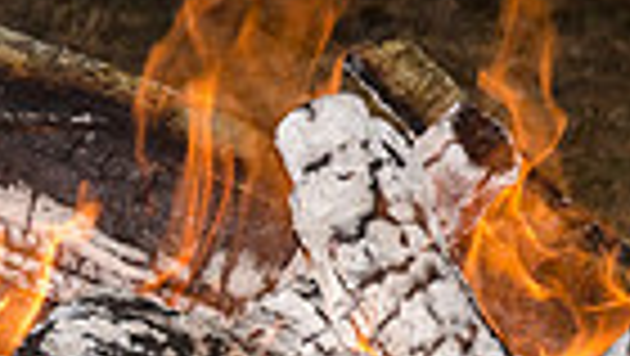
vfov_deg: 2.2
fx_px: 9228
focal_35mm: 552
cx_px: 428
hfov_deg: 3.9
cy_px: 361
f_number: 8
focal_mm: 85
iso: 1000
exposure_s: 1/250
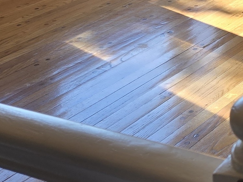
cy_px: -74
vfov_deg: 14.7
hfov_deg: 17.9
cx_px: 391
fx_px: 667
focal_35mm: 95
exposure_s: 1/243
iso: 25
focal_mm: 5.4
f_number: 1.8
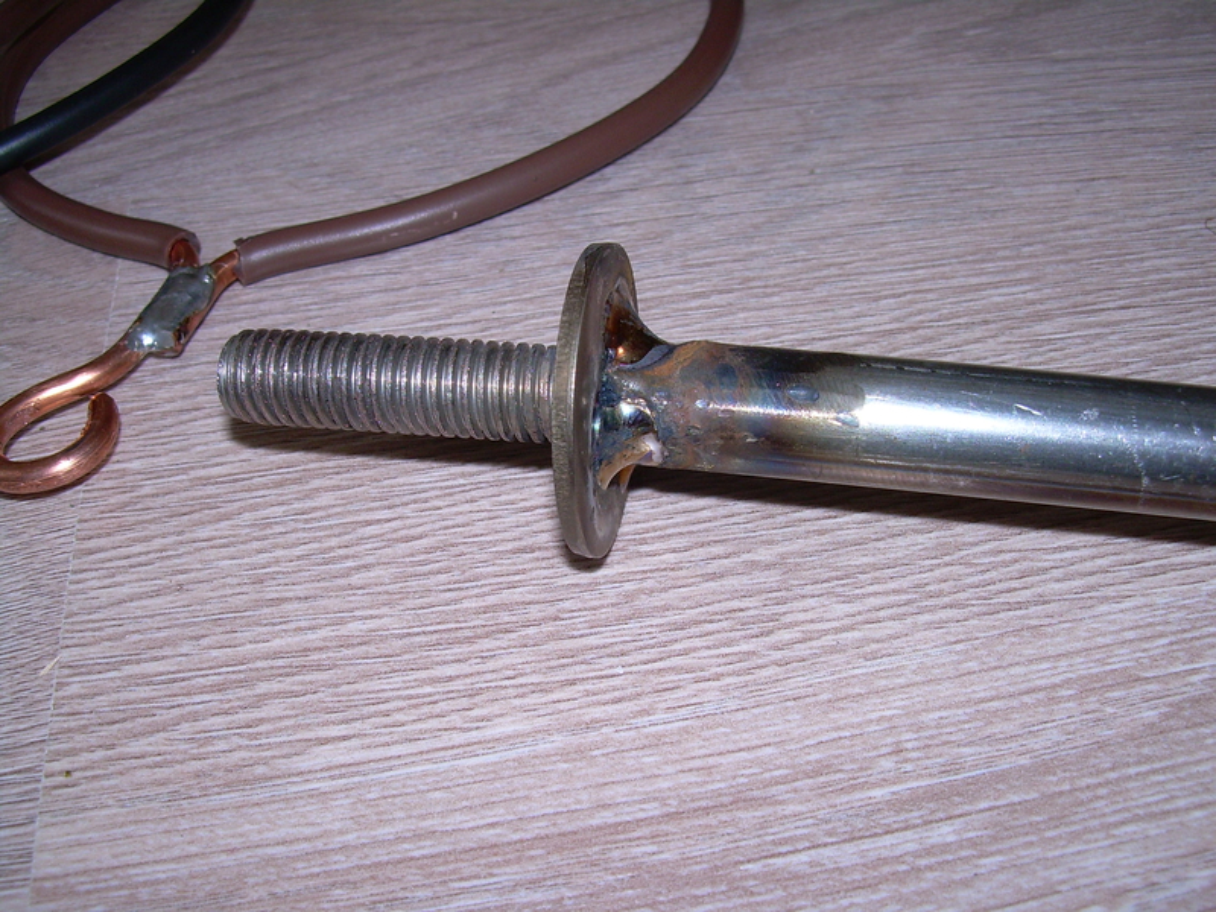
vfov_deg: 37.7
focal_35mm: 38
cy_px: 456
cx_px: 608
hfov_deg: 49.0
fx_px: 1335
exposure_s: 1/60
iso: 50
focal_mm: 6.3
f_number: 2.8
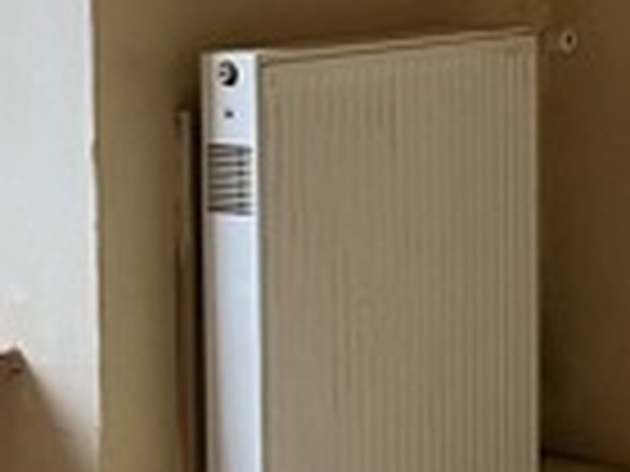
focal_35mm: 149
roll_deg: +0.4
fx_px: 2712
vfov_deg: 9.9
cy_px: 157
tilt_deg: -7.0
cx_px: 531
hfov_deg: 13.2
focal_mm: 5.1
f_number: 1.6
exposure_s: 1/65
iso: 125
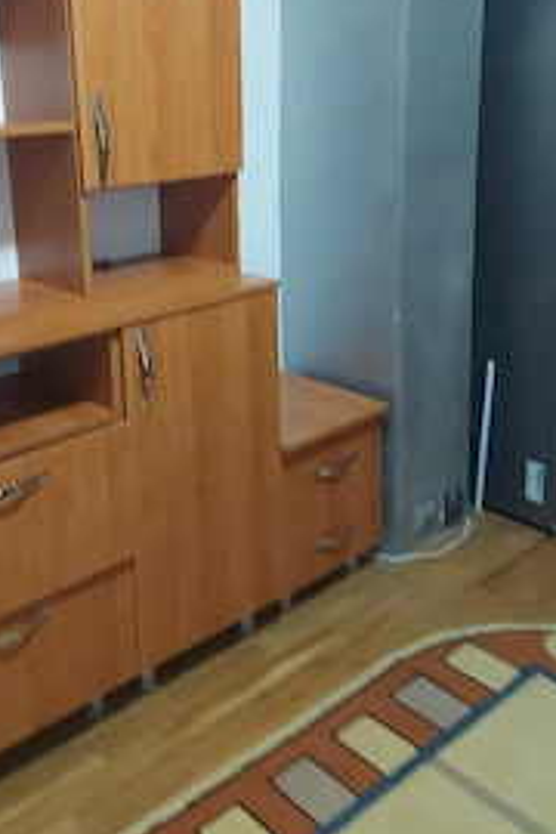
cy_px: 278
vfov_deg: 50.9
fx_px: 857
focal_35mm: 37
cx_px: 185
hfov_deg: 35.6
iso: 320
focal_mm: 5.23
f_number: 1.8
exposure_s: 1/25
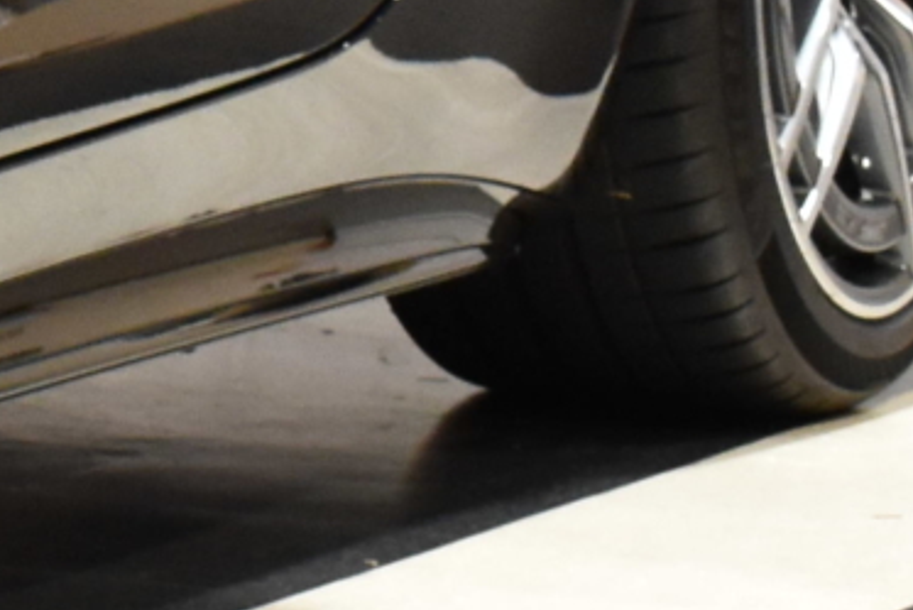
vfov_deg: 4.6
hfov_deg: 6.3
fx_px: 7571
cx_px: -1892
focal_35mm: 298
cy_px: -494
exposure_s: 1/50
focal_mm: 29
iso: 1400
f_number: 8
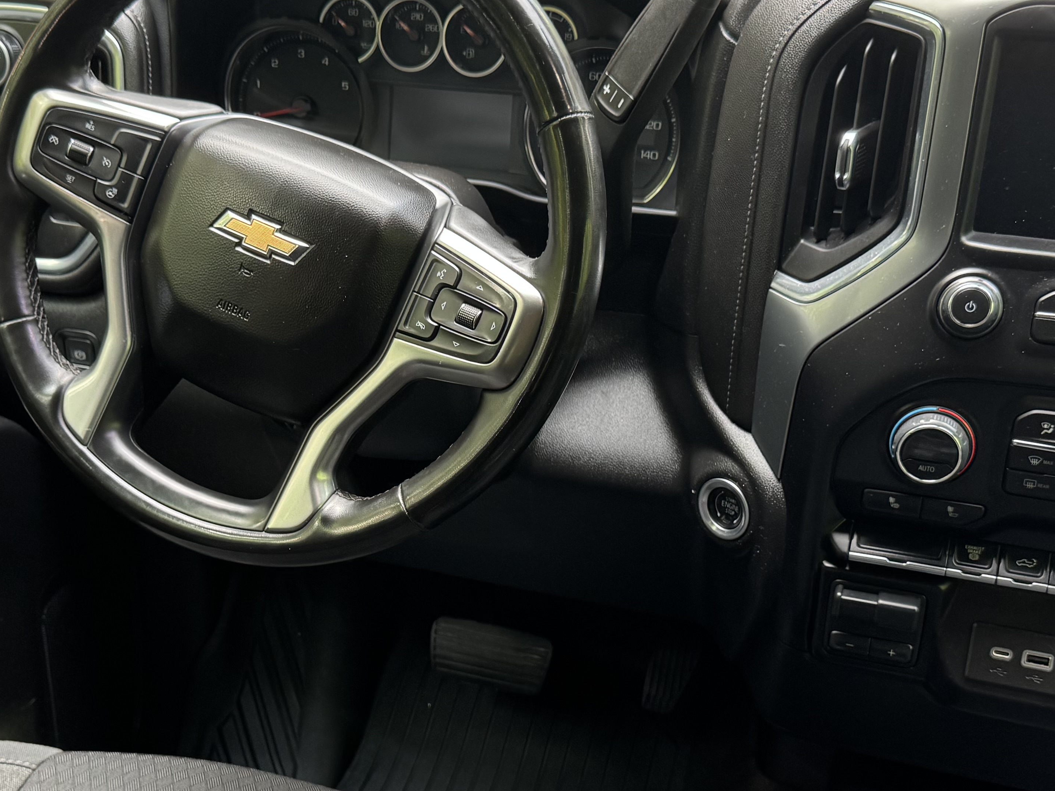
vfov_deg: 30.2
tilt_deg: -29.4
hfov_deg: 39.5
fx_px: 1463
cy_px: 483
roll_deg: -2.0
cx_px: 433
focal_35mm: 48
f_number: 1.78
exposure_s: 1/64
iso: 200
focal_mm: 6.76
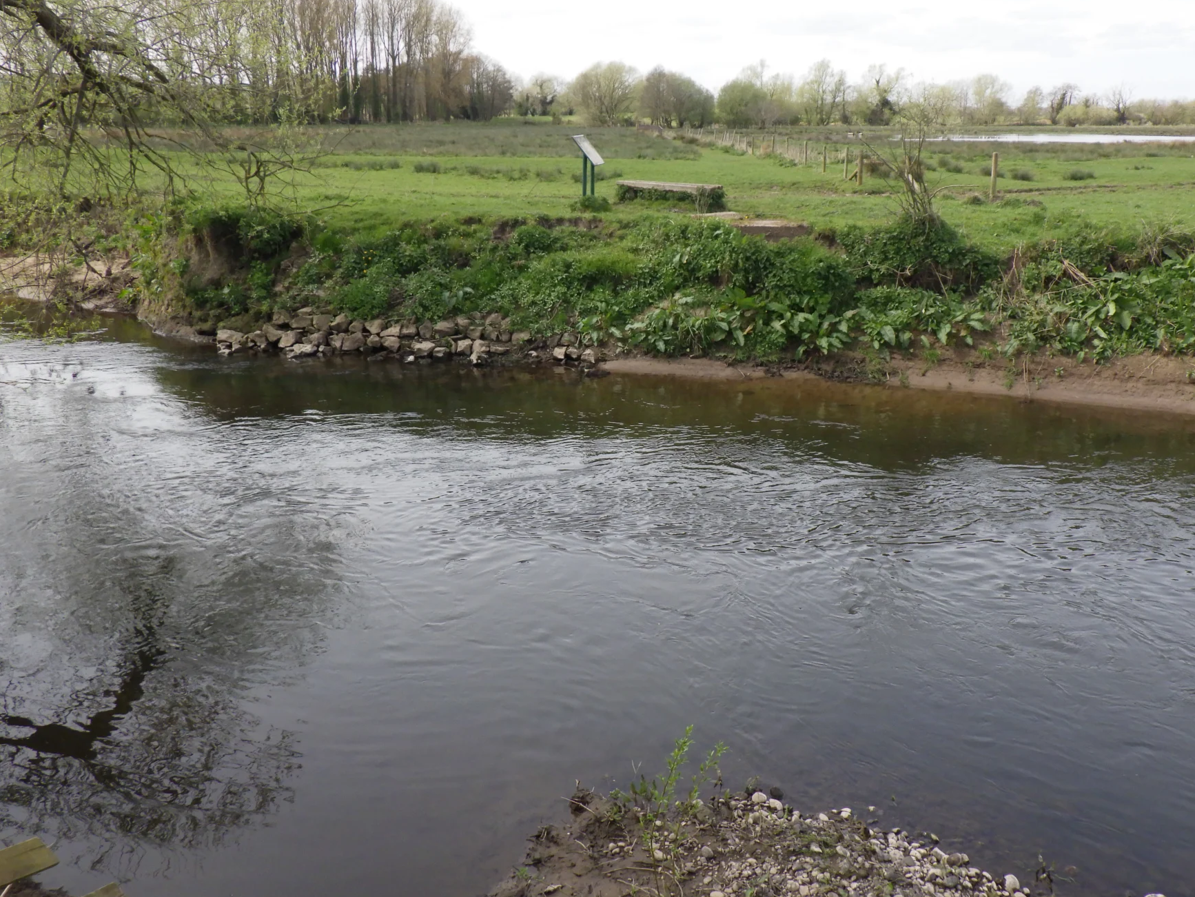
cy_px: 410
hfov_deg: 58.3
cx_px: 650
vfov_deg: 45.4
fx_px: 1070
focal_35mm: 31
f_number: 4.2
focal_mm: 5
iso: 250
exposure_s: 1/640
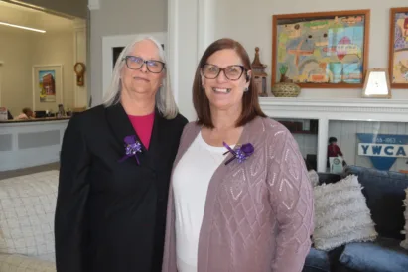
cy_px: 136
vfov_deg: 36.9
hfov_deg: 53.1
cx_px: 204
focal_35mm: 36
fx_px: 408
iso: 800
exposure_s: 1/100
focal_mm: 24
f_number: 5
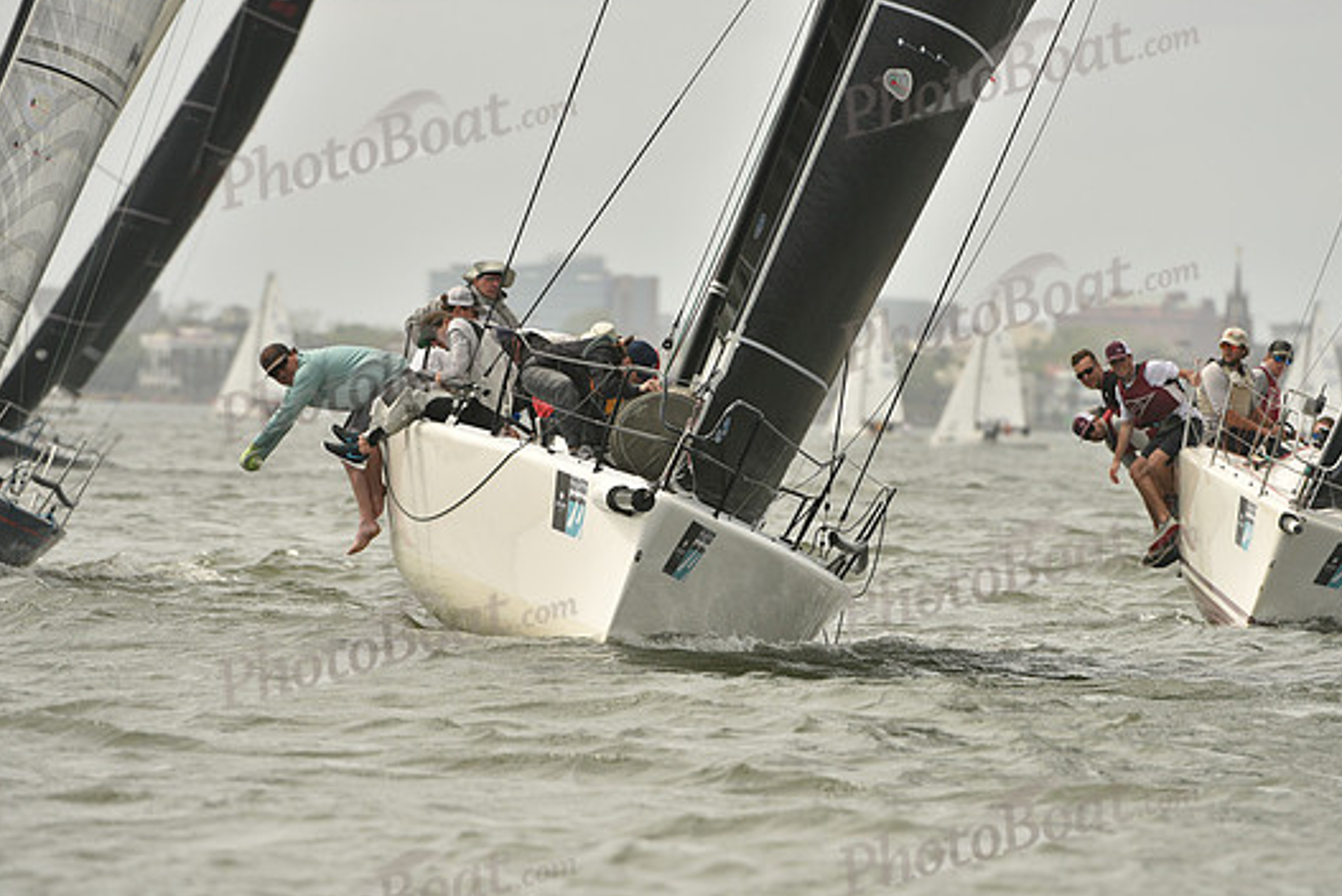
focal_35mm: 330
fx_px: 12308
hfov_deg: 6.2
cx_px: 710
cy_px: 475
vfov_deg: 4.2
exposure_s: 1/1250
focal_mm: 300
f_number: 7.1
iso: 320
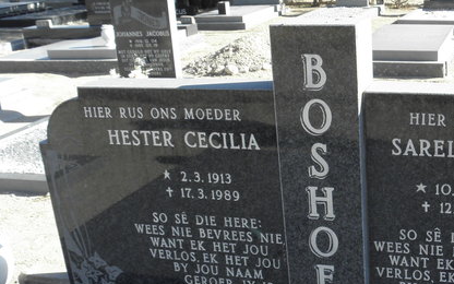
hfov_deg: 35.3
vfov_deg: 23.4
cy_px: 204
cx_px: 383
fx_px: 681
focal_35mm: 55
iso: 64
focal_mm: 4.83
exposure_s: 1/100
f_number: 5.6
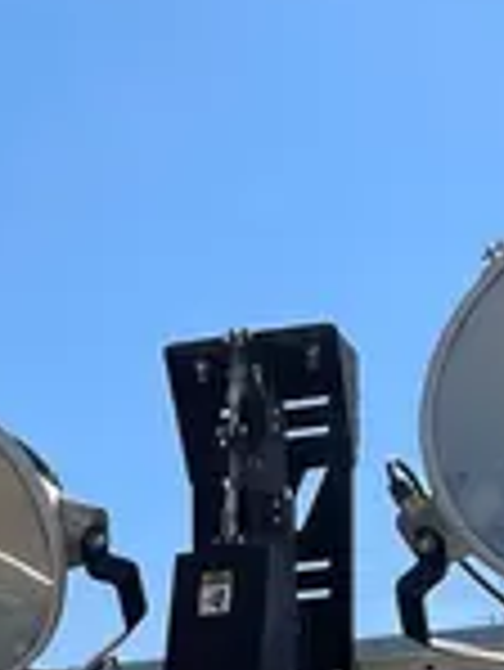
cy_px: 1437
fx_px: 2481
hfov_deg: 11.3
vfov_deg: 12.9
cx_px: -135
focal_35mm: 128
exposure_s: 1/5291
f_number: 1.6
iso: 50
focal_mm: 4.2
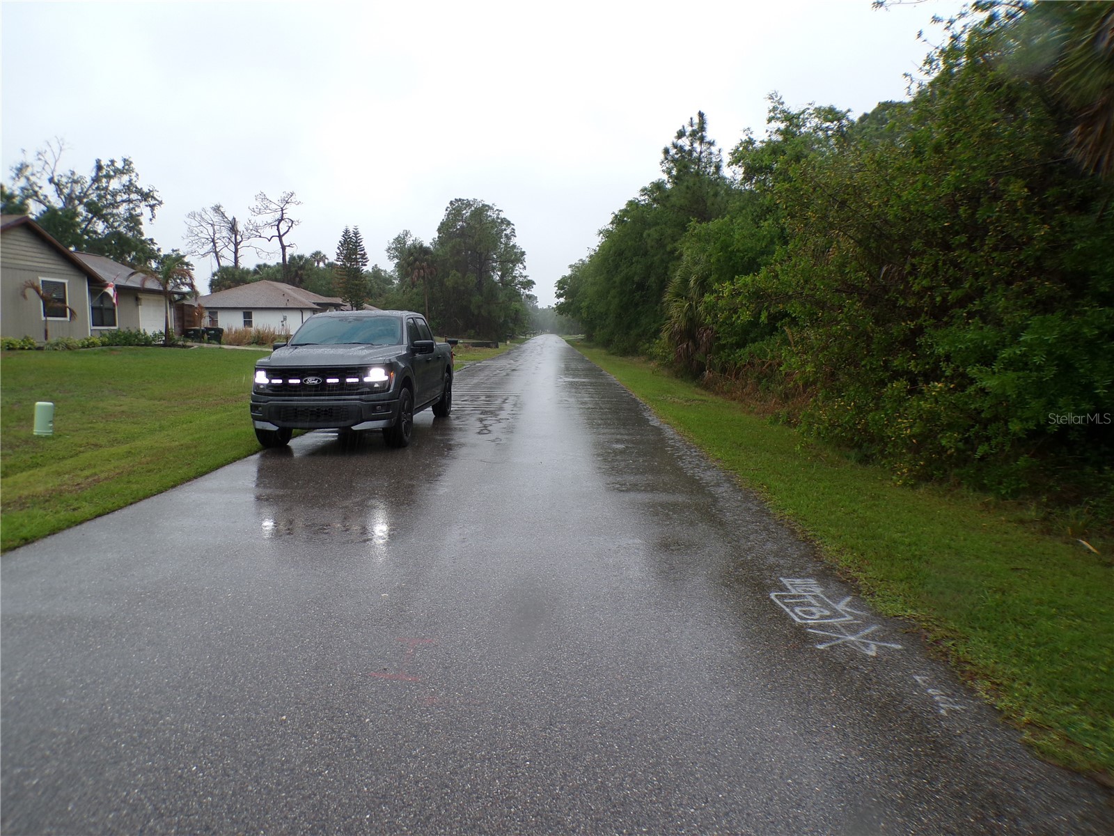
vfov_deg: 56.8
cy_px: 418
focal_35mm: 24
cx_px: 557
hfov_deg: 71.6
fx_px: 772
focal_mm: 4.3
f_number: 3
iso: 100
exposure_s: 1/50
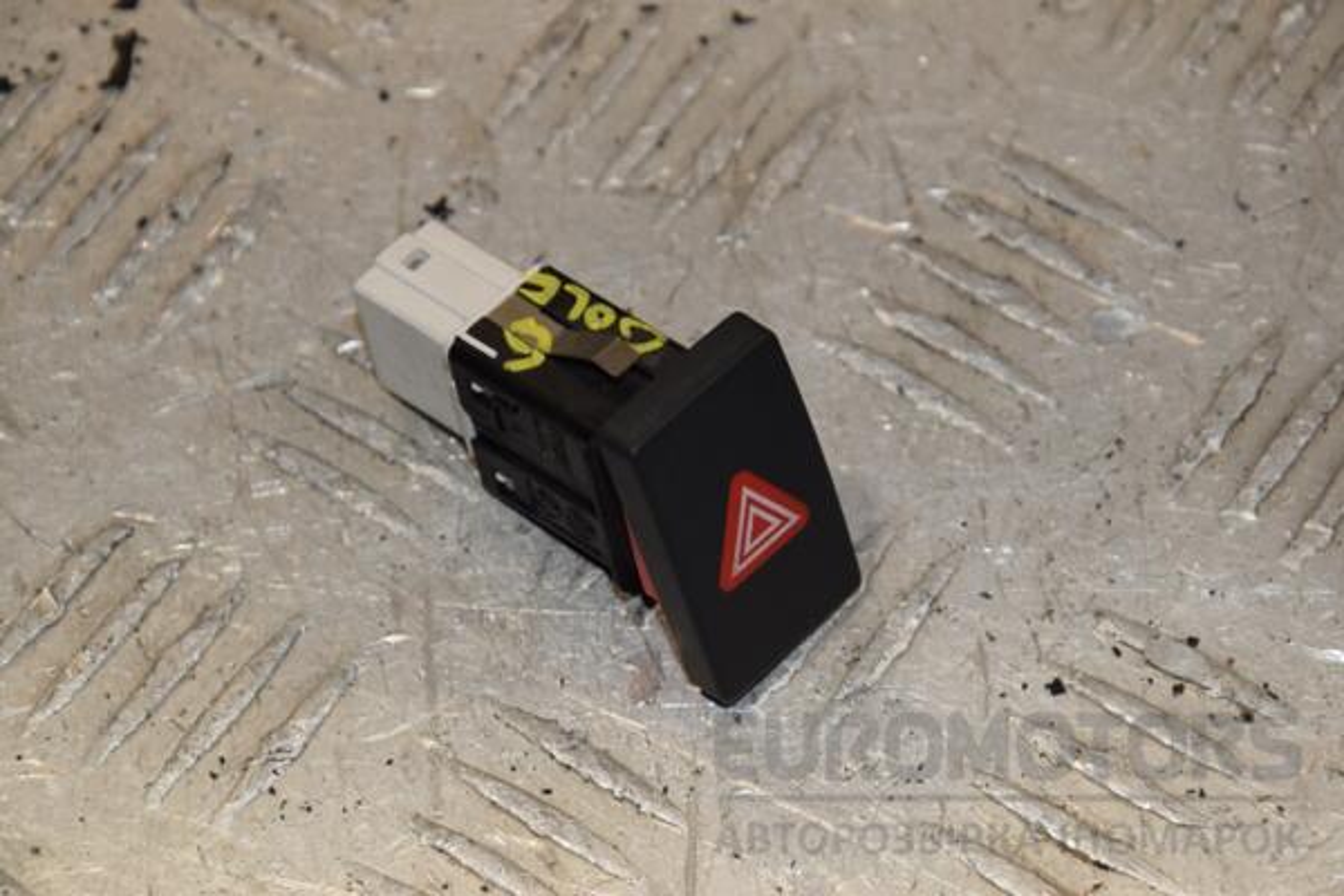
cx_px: 672
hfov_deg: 13.0
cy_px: 448
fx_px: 5880
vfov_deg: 8.7
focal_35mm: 158
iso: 800
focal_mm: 105
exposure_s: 1/200
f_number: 9
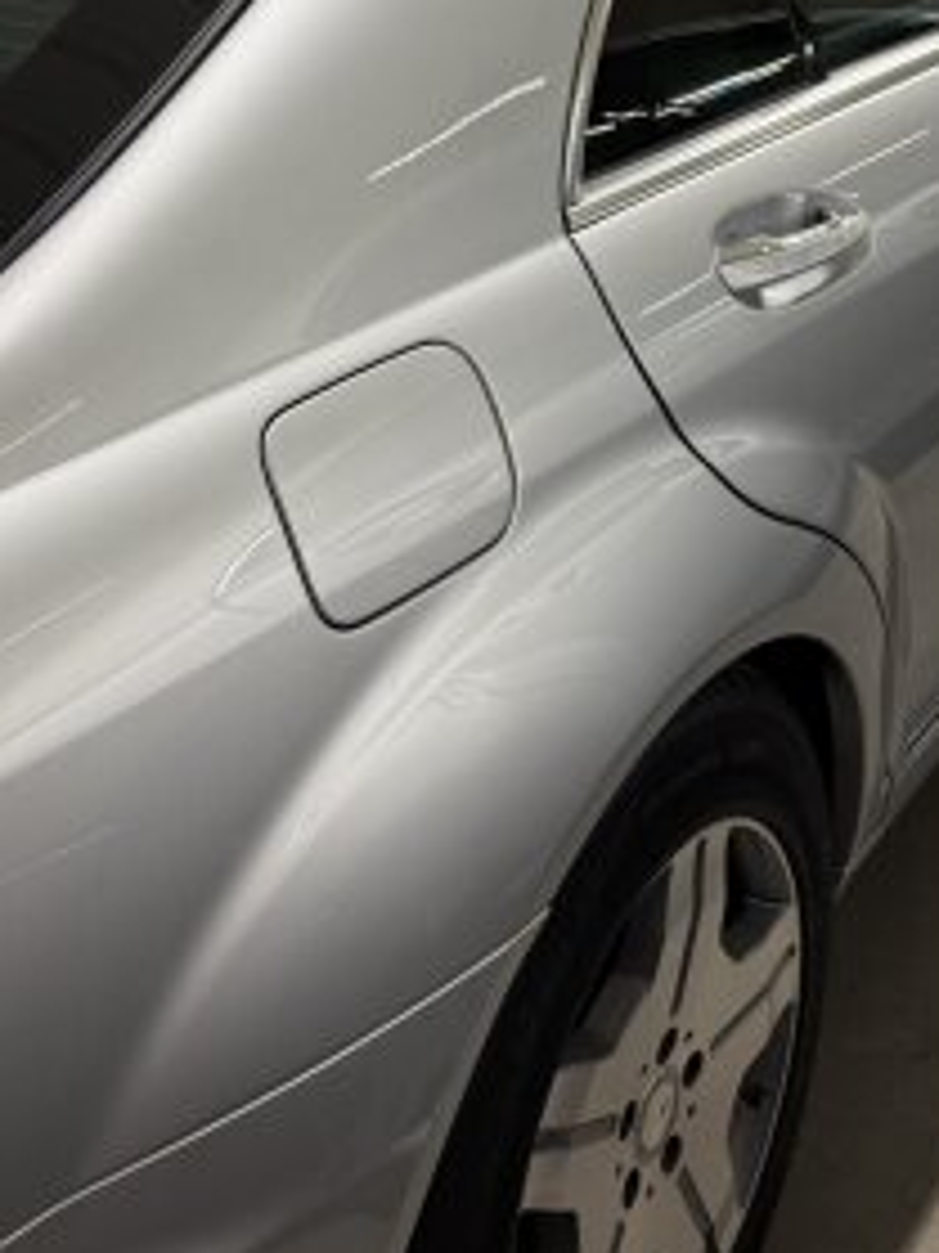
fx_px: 1991
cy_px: 274
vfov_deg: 34.0
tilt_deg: -19.1
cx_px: 499
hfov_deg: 26.5
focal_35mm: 55
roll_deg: +1.0
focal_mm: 6.76
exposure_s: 1/100
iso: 125
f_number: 1.78
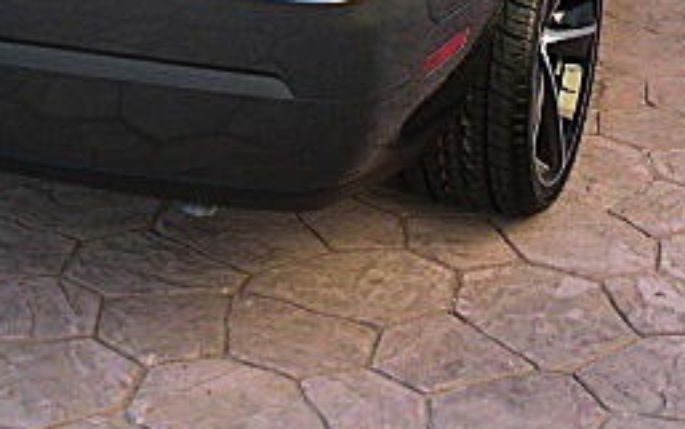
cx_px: 317
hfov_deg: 21.8
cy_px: -67
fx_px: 1775
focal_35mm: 95
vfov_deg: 13.5
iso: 100
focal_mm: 6.3
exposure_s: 1/100
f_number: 2.8
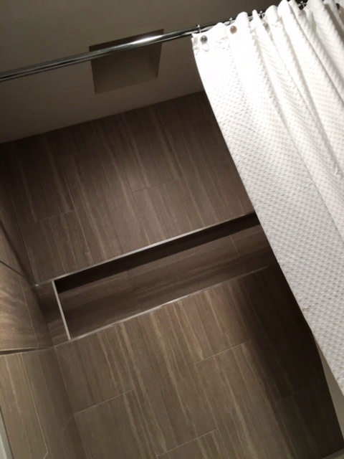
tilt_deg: +18.9
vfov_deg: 61.7
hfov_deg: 48.2
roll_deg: +18.0
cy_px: 230
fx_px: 384
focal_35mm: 29
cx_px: 172
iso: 80
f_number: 2.2
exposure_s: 1/30
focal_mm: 4.15
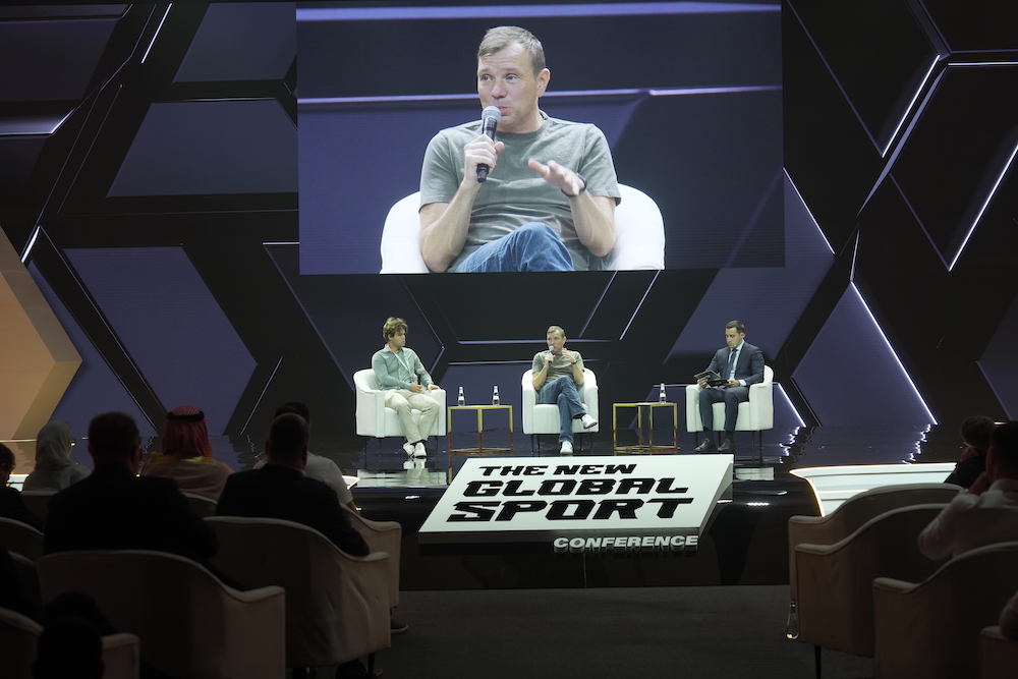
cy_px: 340
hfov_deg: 28.8
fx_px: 1980
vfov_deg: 19.5
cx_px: 509
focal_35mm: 70
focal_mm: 70
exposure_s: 1/125
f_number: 3.5
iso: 800
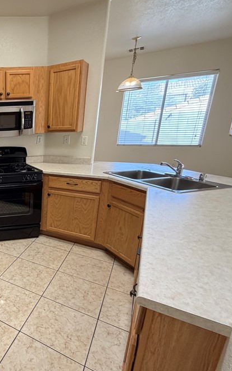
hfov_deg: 40.8
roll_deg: +3.0
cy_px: 191
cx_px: -32
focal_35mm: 23
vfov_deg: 77.1
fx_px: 233
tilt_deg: -14.6
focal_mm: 2.22
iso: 250
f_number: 2.2
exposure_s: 1/60
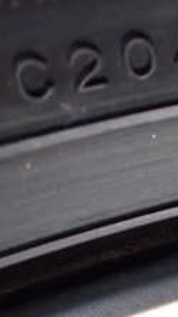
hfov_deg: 12.0
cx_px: 370
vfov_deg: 24.1
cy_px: 205
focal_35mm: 88
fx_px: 740
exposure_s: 1/125
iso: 320
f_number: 2.3
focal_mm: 5.4
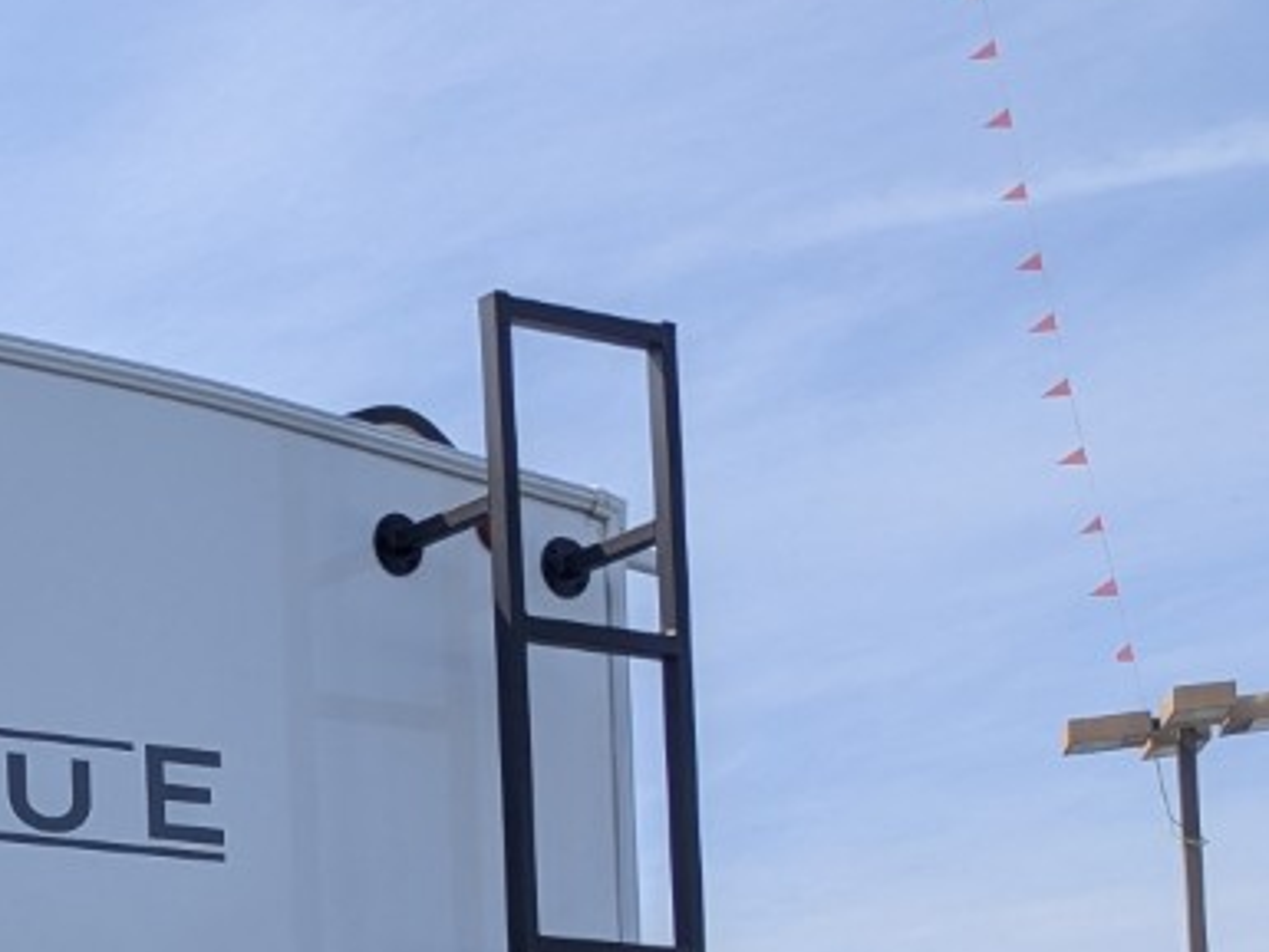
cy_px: 1548
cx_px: -984
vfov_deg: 15.3
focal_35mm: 87
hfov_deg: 18.1
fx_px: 3190
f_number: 1.85
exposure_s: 1/2358
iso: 46
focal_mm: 6.81
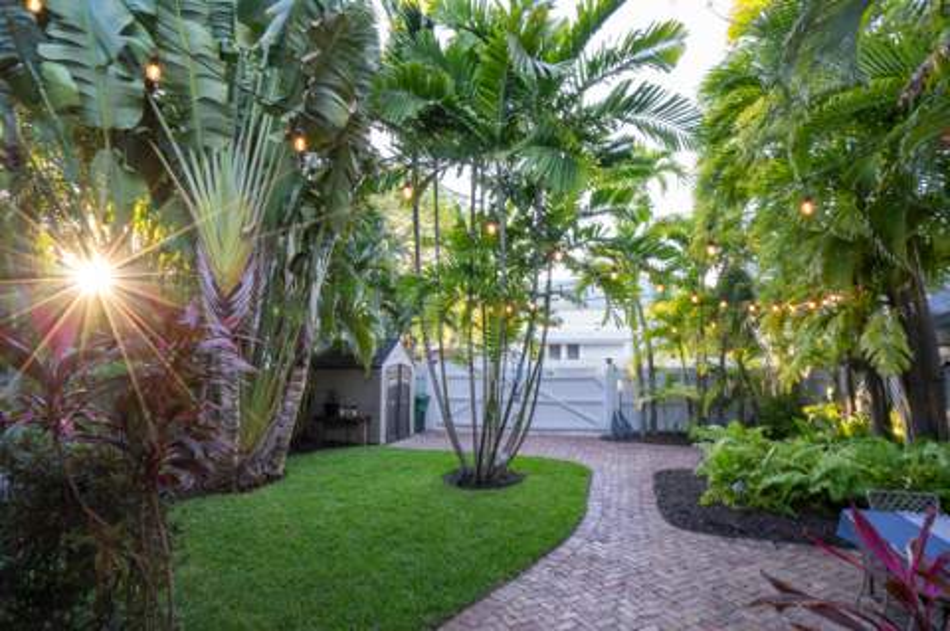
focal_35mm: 17
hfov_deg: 92.6
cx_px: 442
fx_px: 452
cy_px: 336
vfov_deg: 69.7
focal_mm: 16
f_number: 16
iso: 50
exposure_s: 1
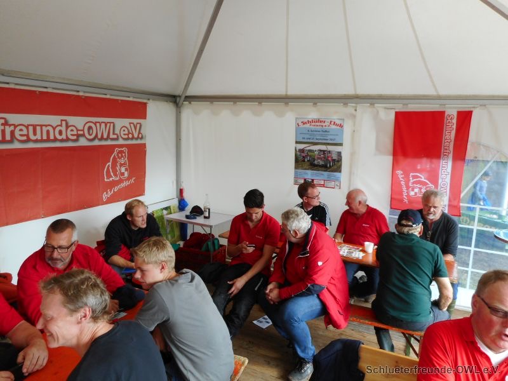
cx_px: 254
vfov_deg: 54.9
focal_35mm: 25
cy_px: 190
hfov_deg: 69.4
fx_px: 367
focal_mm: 4.5
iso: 80
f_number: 3.7
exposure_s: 1/60
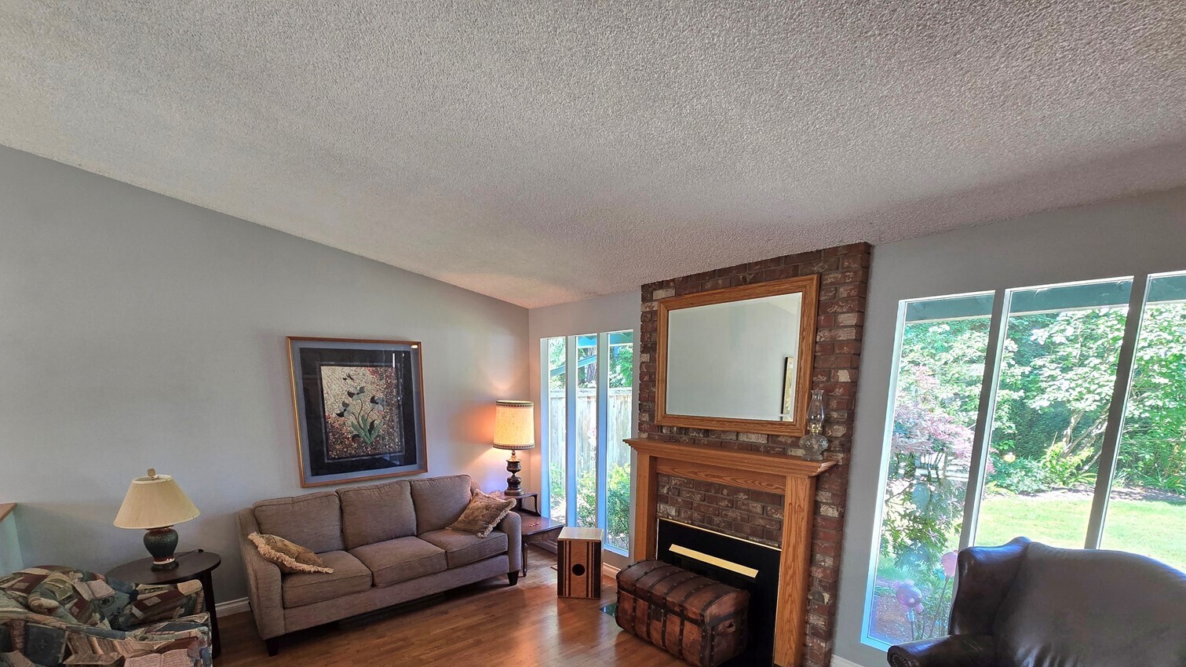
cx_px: 571
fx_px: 472
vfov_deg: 67.7
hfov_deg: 103.0
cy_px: 466
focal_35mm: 15
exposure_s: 1/60.2
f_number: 2.2
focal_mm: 2.2
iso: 160
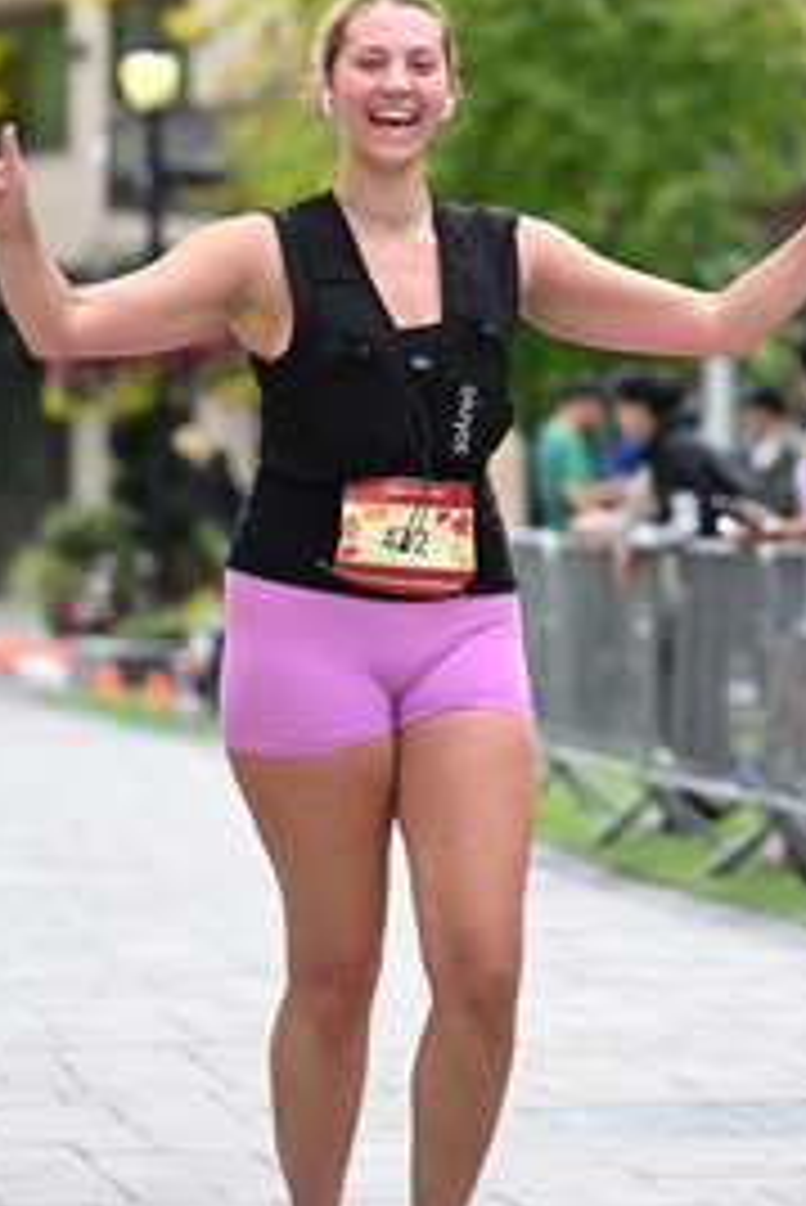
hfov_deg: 6.5
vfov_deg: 9.7
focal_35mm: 211
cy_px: 184
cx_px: 583
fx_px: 7076
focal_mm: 103
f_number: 2.8
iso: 640
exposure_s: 1/2500
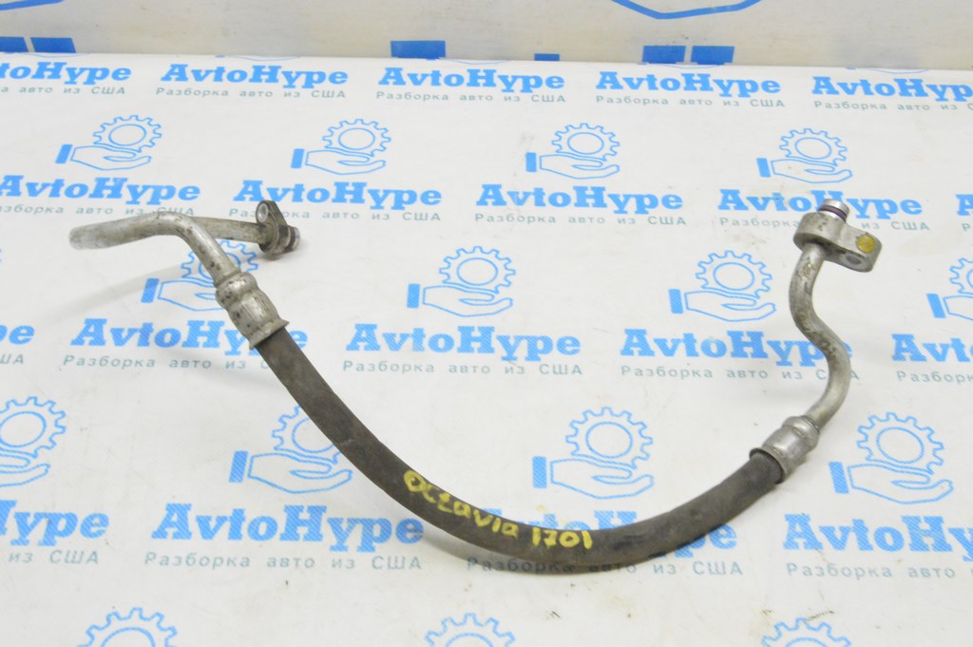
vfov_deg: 29.8
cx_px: 486
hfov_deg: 43.6
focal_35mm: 45
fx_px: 1215
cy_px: 324
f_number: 20
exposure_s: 1/15
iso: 6400
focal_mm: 30
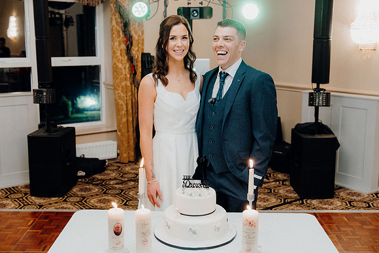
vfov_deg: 29.9
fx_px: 474
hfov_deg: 43.6
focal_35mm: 45
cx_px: 190
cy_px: 126
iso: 3200
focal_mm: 45
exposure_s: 1/160
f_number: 3.5
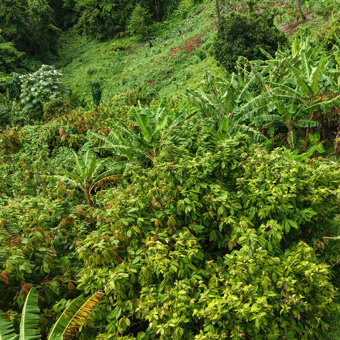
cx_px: 238
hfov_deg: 46.2
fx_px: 389
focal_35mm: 35
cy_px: 165
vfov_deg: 47.2
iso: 100
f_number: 1.8
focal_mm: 8.67
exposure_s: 1/1250
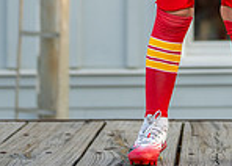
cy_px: -142
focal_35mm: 224
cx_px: 220
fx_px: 1477
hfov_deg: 8.9
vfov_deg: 6.3
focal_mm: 50
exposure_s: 1/2500
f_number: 1.2
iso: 200
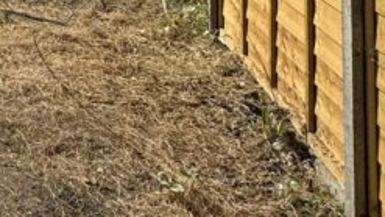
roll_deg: +2.5
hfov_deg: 22.4
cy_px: -176
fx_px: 756
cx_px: -221
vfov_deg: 14.3
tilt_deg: -2.4
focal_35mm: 74
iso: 50
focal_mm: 2.22
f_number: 2.2
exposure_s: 1/2770
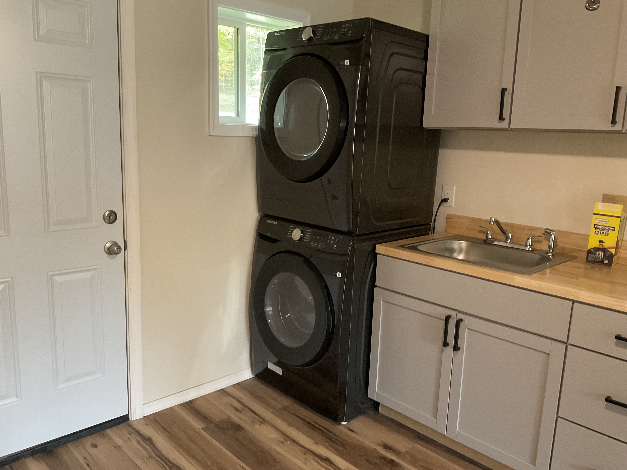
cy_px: 235
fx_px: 525
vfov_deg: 48.2
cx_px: 314
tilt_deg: -11.4
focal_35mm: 29
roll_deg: -2.3
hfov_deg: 61.7
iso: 320
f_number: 1.8
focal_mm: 3
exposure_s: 1/40
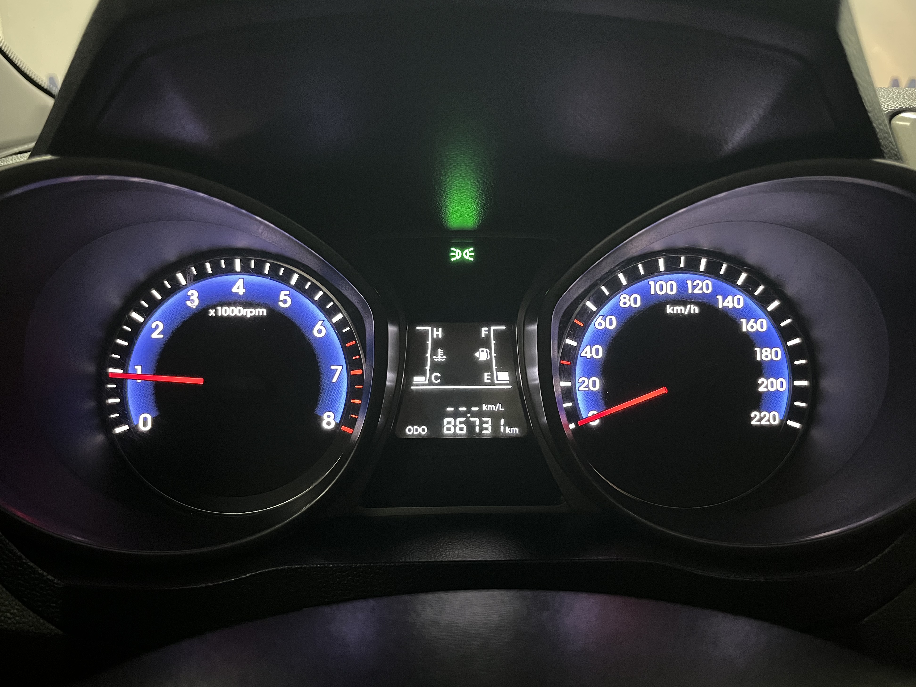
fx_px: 714
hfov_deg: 65.3
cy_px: 338
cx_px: 472
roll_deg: +0.3
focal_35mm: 27
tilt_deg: -17.3
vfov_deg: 51.3
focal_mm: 5.1
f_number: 1.6
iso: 1600
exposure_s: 1/17
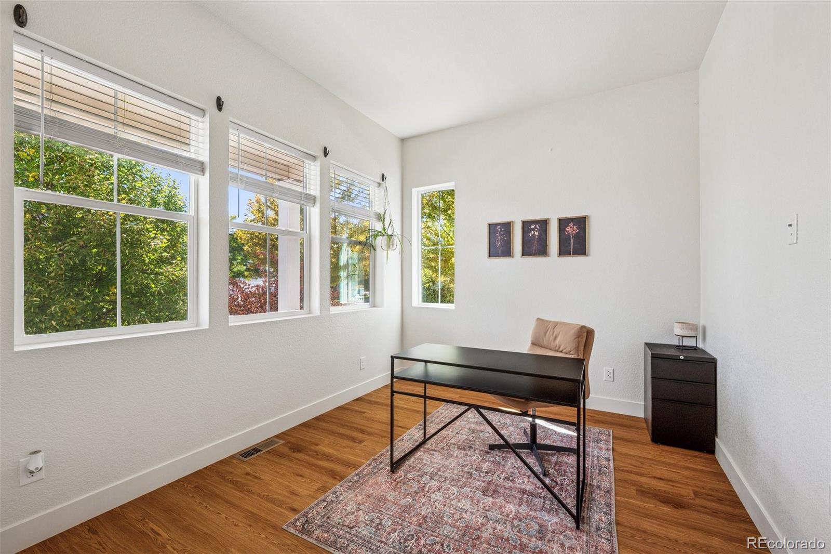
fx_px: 346
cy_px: 277
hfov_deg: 100.4
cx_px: 416
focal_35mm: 15
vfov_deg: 77.3
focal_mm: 15
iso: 800
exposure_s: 1/40
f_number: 11
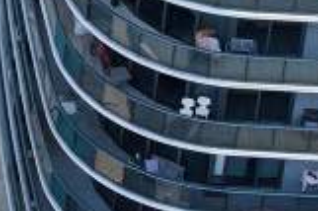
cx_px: -348
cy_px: 59
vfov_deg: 3.8
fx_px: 3194
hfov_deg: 5.6
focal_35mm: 362
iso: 100
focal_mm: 19.35
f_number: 2.8
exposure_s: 1/500
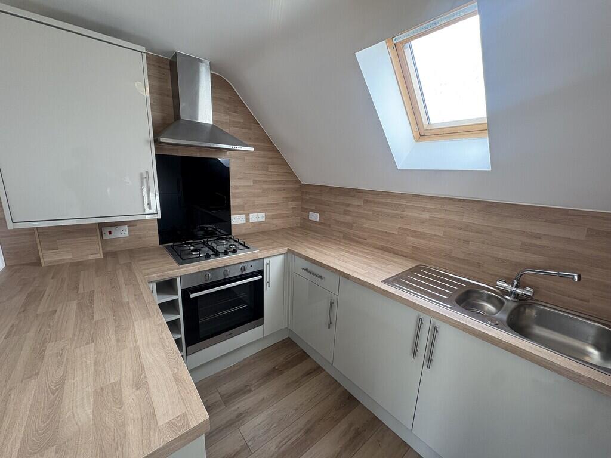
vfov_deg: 85.7
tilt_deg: -11.6
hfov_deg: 102.1
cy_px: 229
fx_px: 247
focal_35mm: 14
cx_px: 306
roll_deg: -1.1
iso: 125
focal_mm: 2.22
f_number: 2.2
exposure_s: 1/100
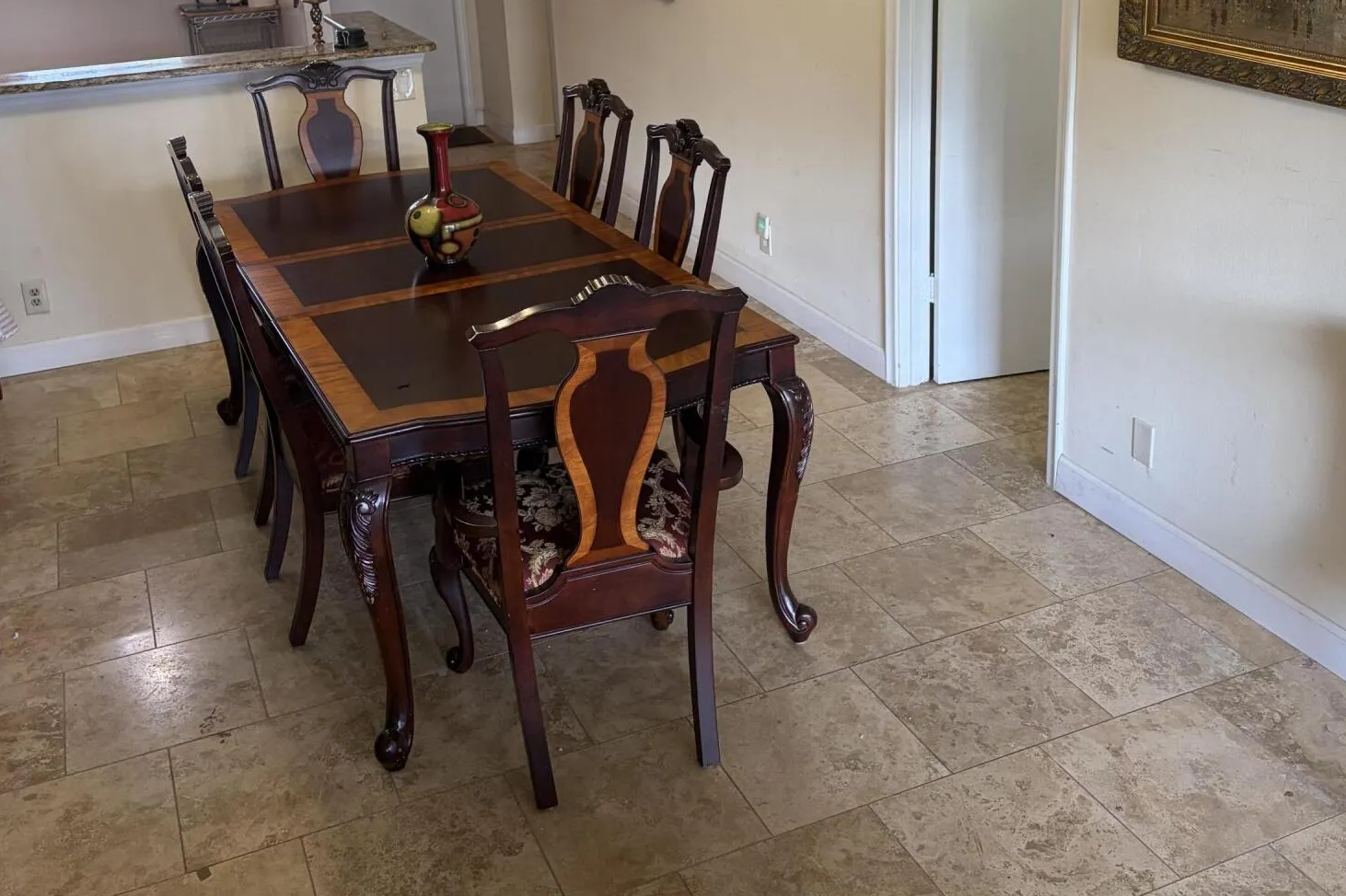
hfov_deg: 51.9
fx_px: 1383
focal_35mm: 37
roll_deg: +2.4
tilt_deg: -17.2
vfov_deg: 35.1
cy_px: 215
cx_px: 679
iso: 160
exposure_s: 1/60
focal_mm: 5.96
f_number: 1.6
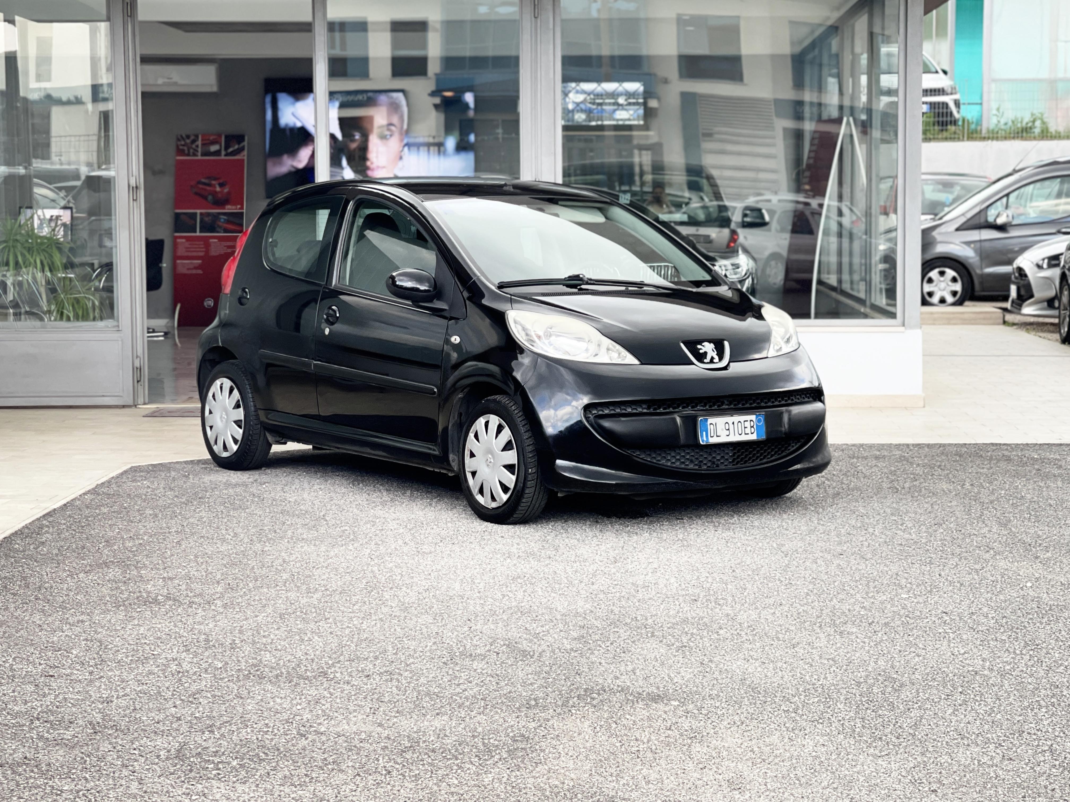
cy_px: 401
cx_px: 535
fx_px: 1978
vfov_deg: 22.9
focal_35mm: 64
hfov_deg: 30.3
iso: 64
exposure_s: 1/121
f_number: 2.2
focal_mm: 7.5
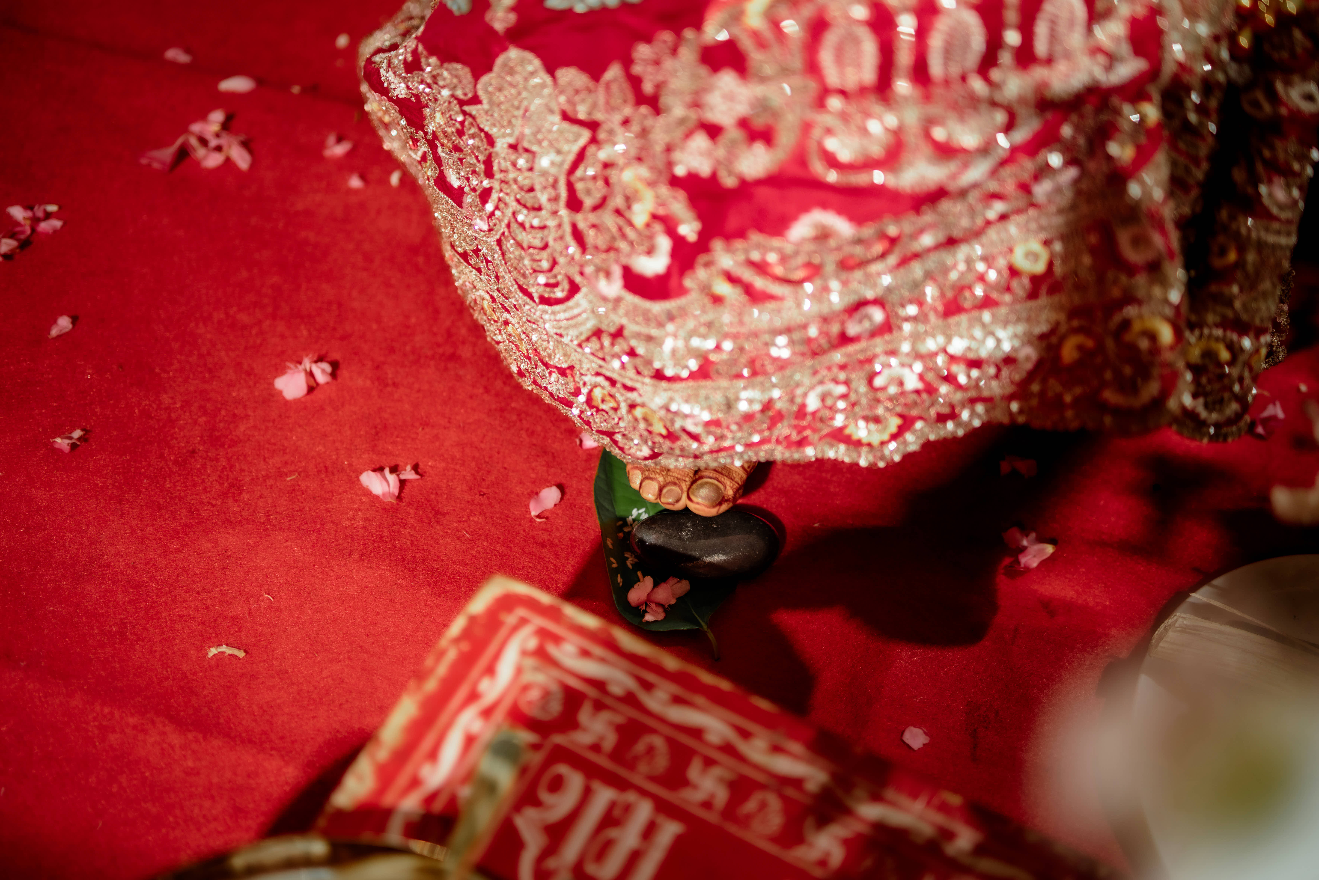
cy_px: 440
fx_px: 1282
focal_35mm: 35
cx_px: 660
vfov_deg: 37.9
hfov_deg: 54.4
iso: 320
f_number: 1.4
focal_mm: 35
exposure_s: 1/250
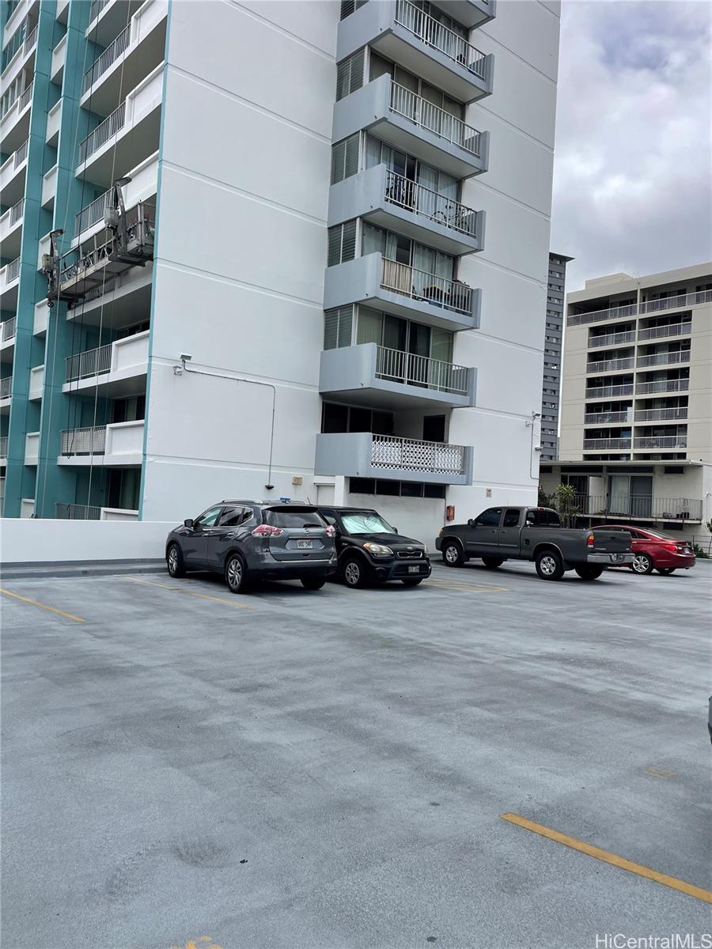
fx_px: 713
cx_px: 356
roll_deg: -2.9
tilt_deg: +1.9
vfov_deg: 67.3
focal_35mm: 26
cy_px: 474
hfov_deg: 53.1
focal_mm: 4.2
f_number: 1.6
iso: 32
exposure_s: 1/3040
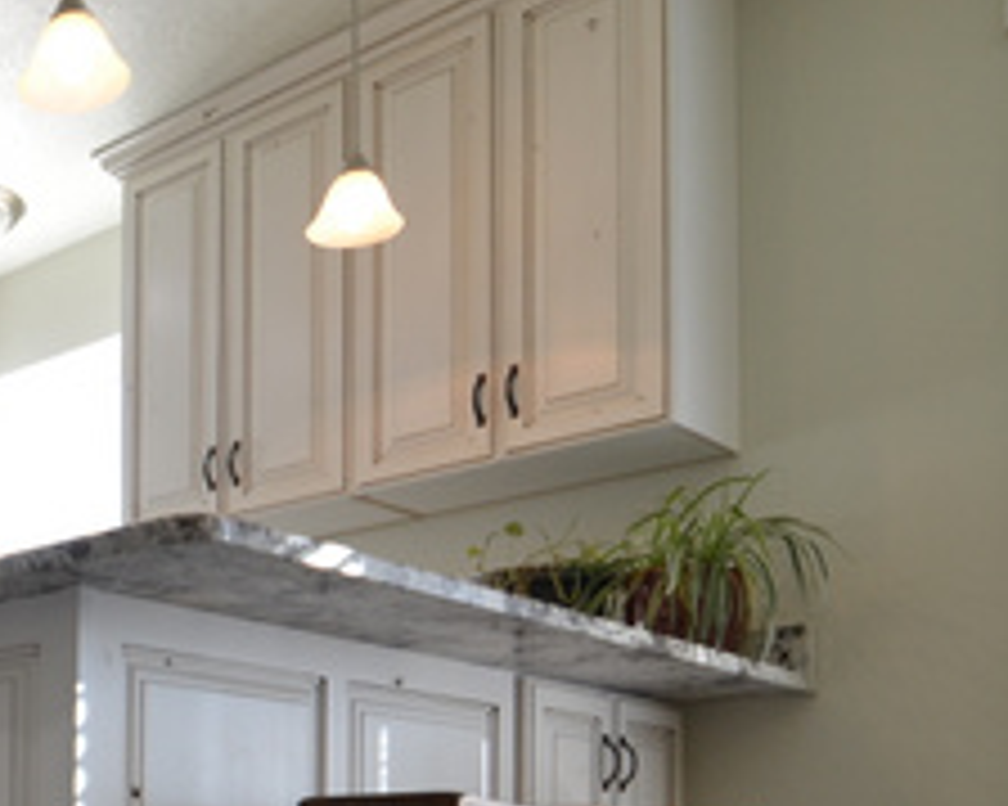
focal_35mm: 44
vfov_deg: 30.8
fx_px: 1322
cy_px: 849
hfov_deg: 34.4
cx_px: -166
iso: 400
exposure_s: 1/80
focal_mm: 11
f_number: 4.5
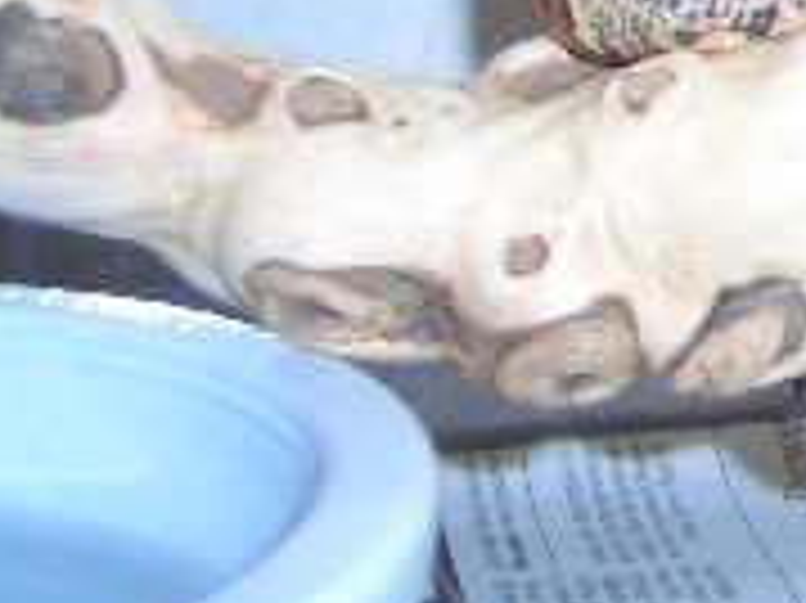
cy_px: -342
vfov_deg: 11.3
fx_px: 2909
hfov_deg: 14.8
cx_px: 1180
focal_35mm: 125
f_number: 2.6
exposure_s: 1/60
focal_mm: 5.8
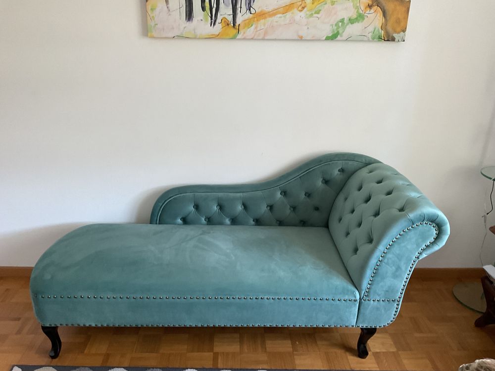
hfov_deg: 61.7
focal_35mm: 29
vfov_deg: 48.2
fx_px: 415
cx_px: 248
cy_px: 186
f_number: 1.8
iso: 125
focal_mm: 3
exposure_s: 1/60
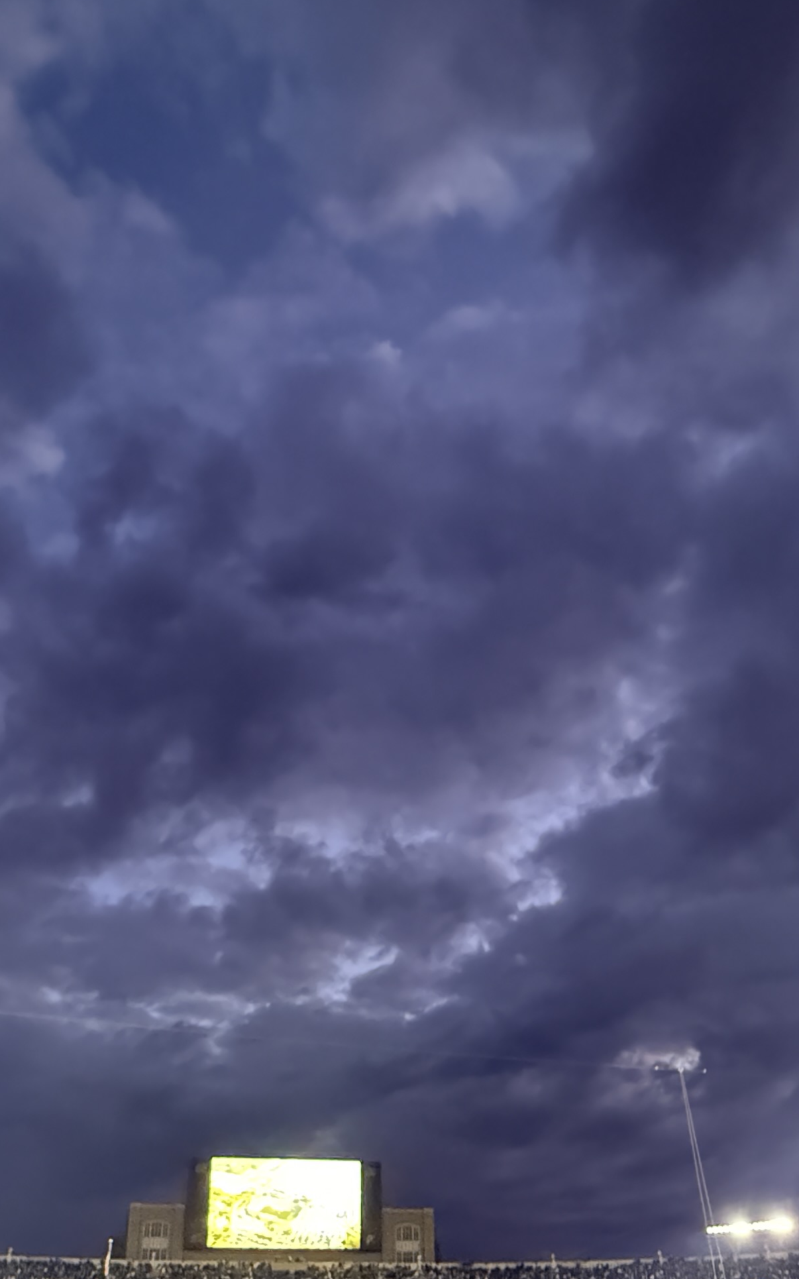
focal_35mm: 31
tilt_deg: +23.3
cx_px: 368
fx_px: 1080
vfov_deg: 59.5
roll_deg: -0.8
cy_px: 875
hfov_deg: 40.6
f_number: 2.2
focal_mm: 2.22
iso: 1250
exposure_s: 1/60
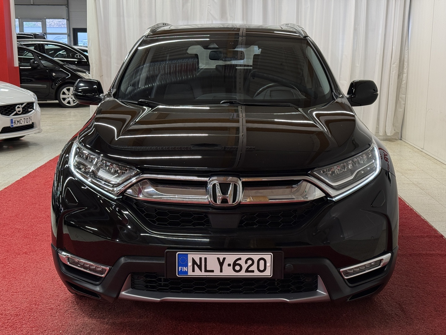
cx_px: 223
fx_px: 618
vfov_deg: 30.3
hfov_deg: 39.7
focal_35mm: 48
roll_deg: -0.5
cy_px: 168
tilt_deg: -10.8
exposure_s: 1/100
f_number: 1.78
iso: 80
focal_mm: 6.76
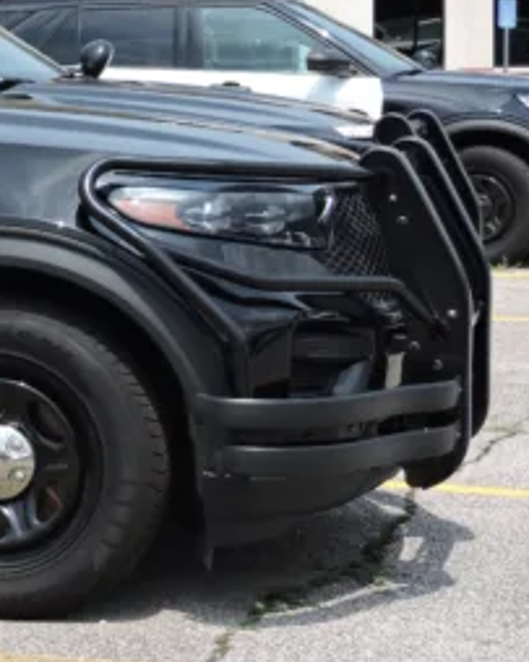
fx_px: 2761
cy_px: 201
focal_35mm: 141
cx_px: -231
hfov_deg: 10.6
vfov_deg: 13.6
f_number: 3.7
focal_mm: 9.8
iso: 100
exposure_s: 1/800
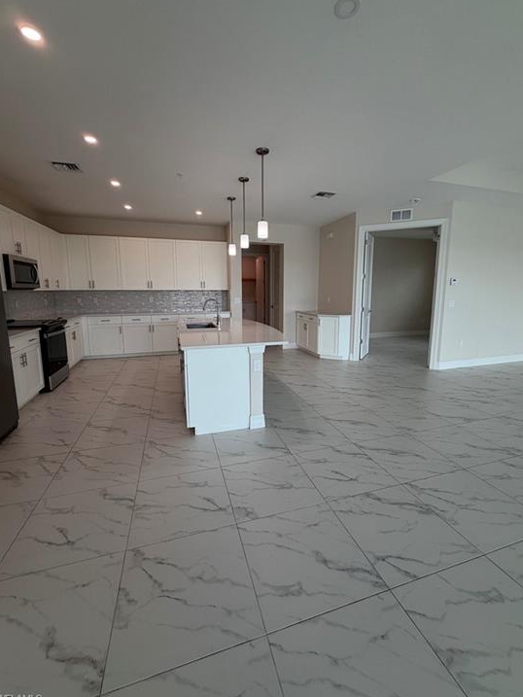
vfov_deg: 98.1
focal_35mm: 15
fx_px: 302
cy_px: 332
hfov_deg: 81.7
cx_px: 268
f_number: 2.2
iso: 80
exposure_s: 1/120
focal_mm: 2.22
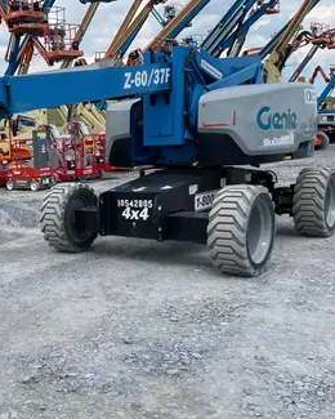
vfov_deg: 42.9
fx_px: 533
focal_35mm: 43
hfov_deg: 31.7
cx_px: -14
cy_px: 226
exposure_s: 1/2304
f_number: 1.6
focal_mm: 4.2
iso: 32
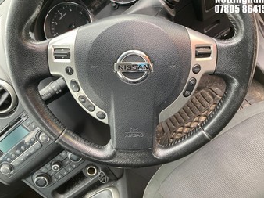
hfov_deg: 61.7
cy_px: 96
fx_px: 221
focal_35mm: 29
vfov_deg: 48.2
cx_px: 134
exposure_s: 1/113
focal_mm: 3.99
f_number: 1.8
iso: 80
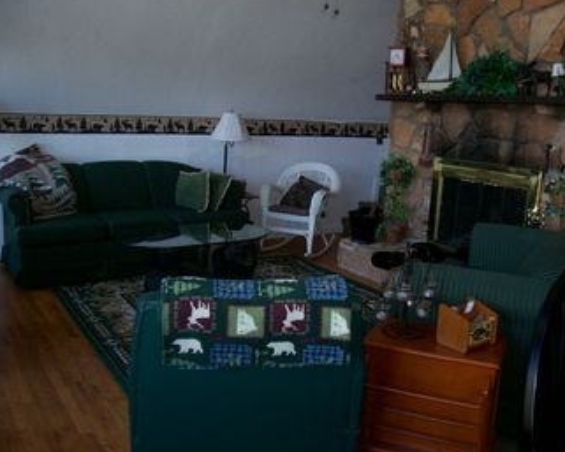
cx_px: 319
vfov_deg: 39.2
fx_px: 636
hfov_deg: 47.8
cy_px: 232
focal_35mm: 38
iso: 140
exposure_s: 1/112
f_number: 2.7
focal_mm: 5.6
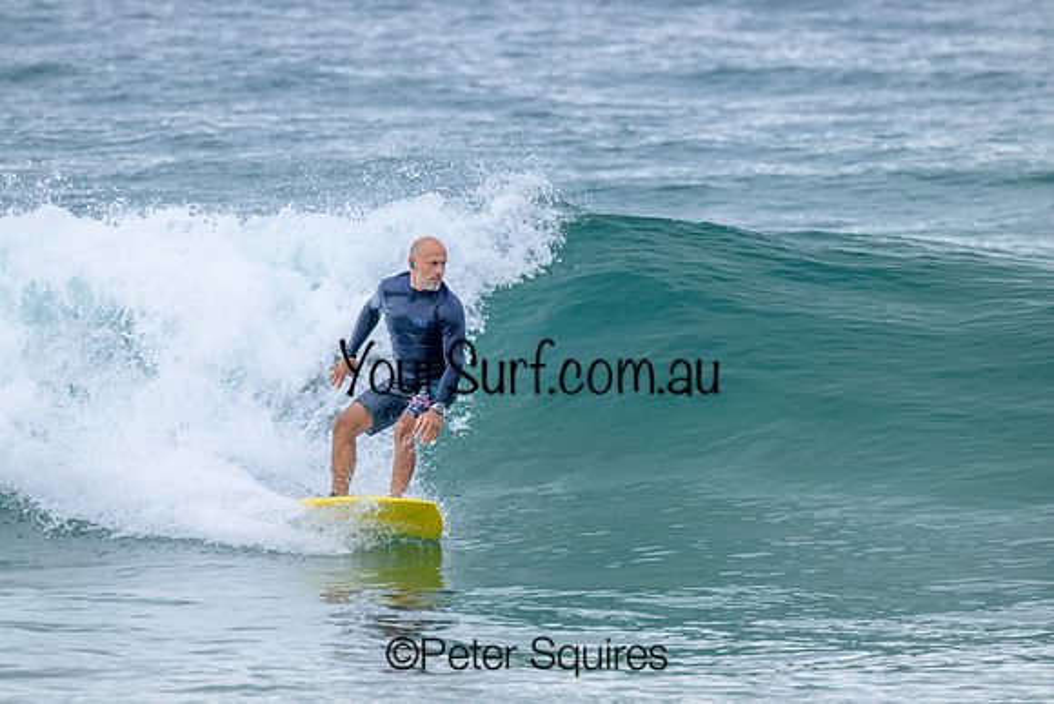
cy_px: 352
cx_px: 527
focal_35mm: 625
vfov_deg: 2.2
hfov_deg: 3.3
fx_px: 18292
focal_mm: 610
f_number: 11
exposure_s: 1/2000
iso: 1600
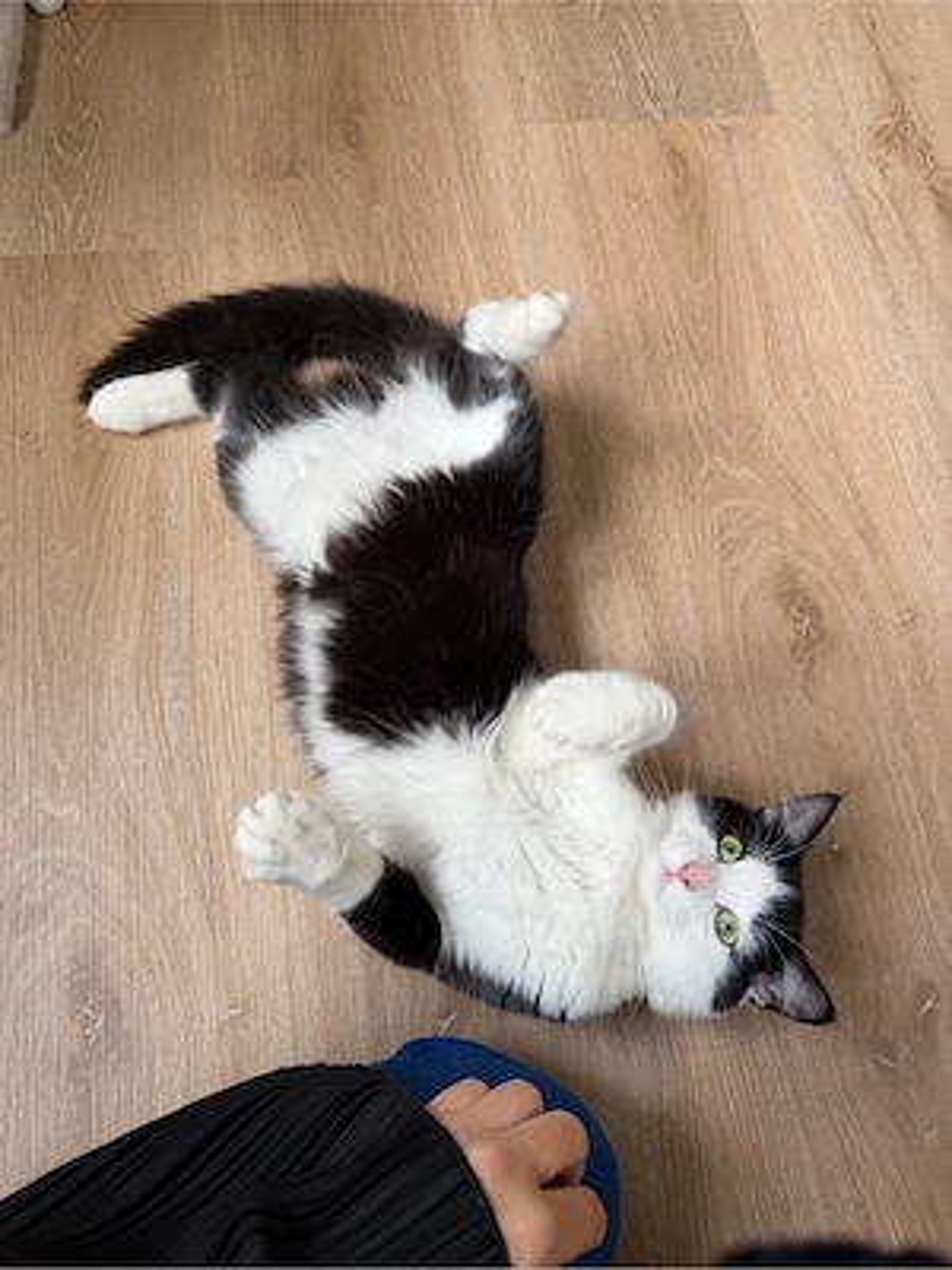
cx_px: 476
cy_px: 635
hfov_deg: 56.8
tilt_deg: -69.9
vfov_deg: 71.6
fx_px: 880
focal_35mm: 24
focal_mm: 6.76
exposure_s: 1/121
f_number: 1.78
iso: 100
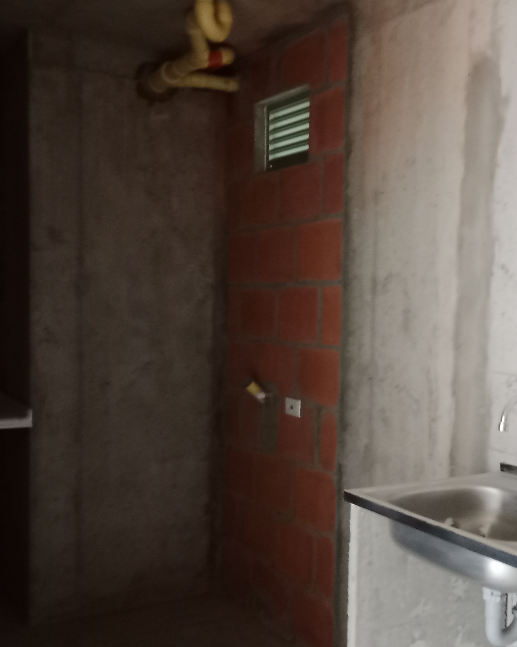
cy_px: 354
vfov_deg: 42.9
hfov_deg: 34.5
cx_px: 350
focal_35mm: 43
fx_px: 823
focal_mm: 3.96
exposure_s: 1/16.7
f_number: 1.8
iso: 2240
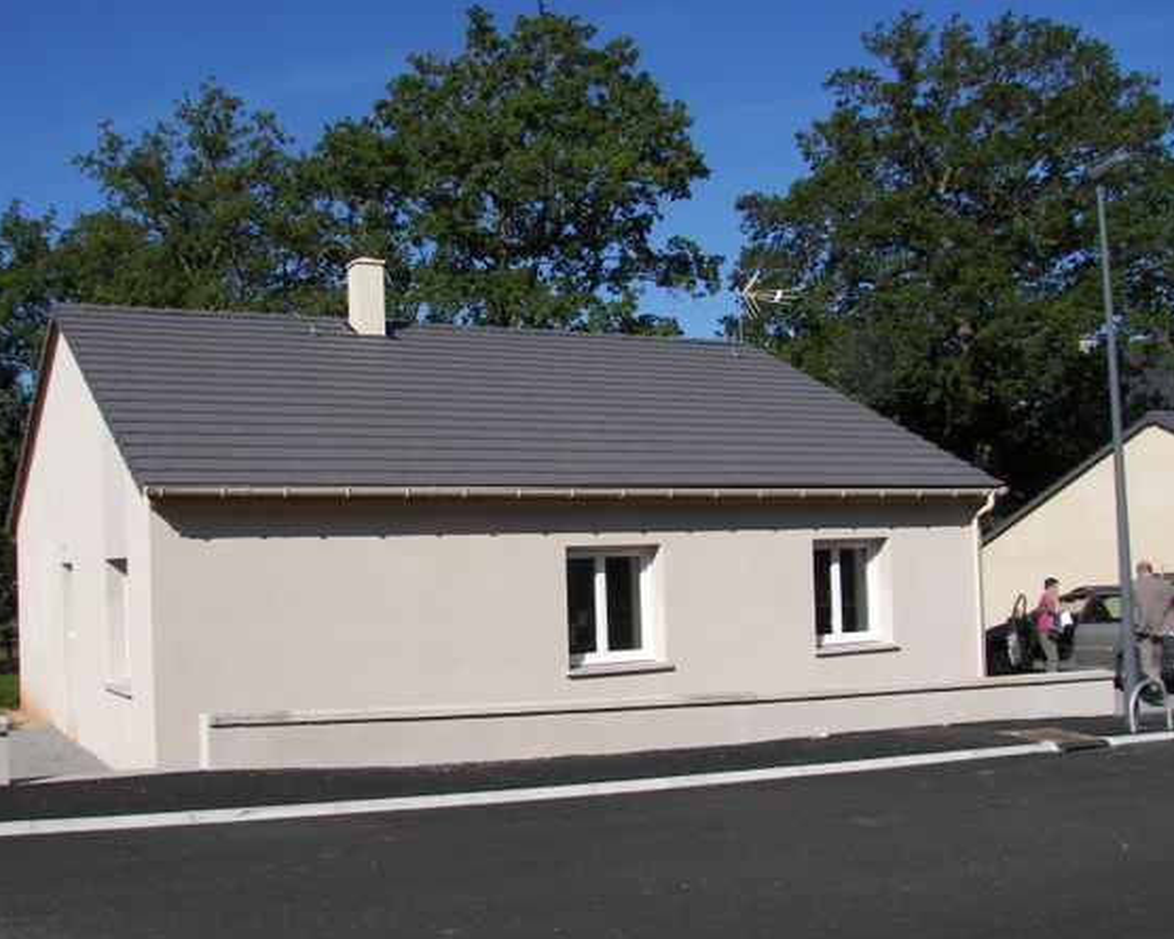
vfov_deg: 39.2
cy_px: 474
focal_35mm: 38
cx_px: 546
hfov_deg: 47.9
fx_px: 1320
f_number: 5.6
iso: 64
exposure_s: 1/500
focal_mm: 6
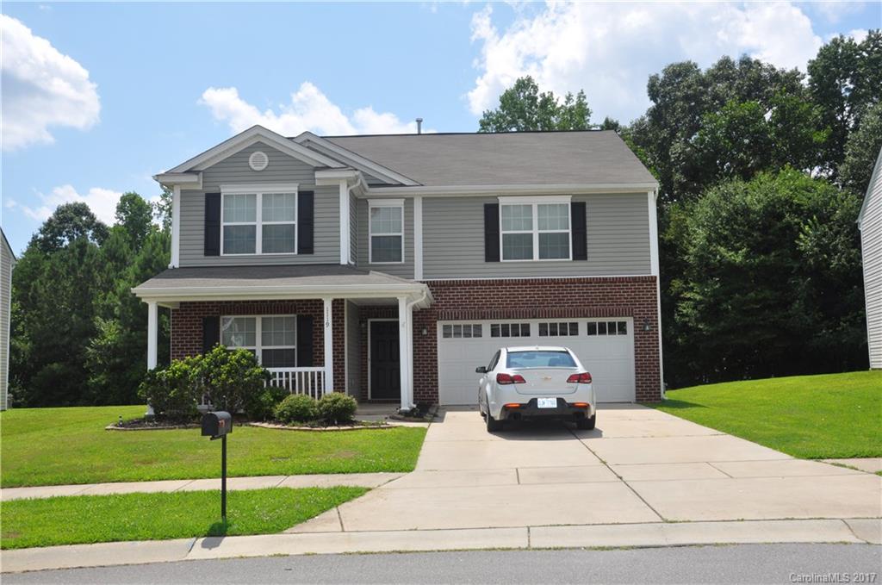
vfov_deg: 36.7
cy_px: 292
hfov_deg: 53.2
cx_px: 441
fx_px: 880
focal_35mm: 36
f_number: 16
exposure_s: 1/200
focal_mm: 24
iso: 320
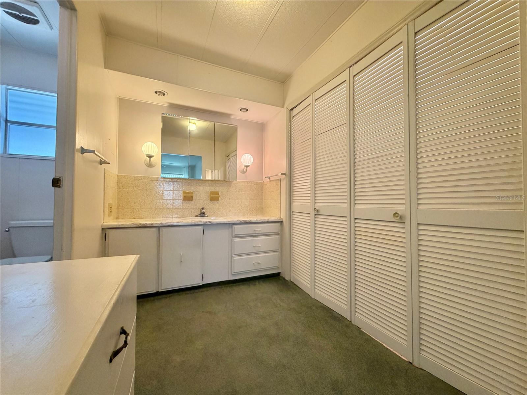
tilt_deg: +1.3
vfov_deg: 85.7
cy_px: 198
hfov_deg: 102.1
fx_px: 213
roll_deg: -0.2
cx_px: 264
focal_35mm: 14
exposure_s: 1/120
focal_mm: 2.22
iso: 320
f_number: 2.2
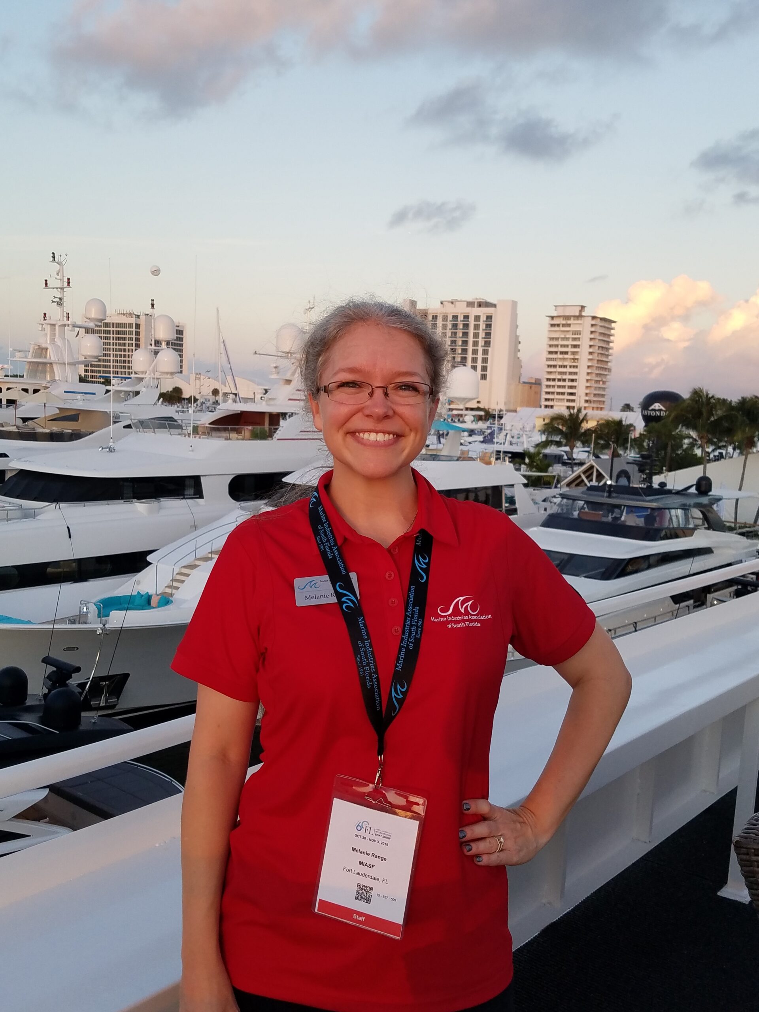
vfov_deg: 67.3
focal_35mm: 26
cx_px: 380
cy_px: 506
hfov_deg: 53.1
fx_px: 760
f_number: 1.7
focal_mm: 4.2
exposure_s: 1/275
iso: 50
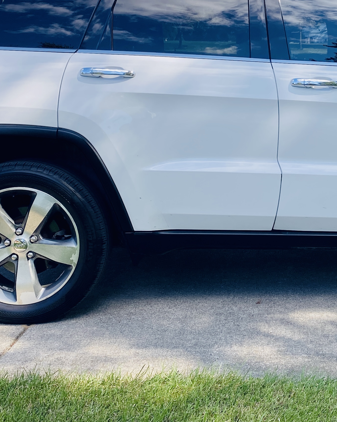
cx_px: 307
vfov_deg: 30.7
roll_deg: +0.3
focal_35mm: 60
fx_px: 748
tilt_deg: -4.8
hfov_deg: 24.6
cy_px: 88
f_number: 1.8
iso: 32
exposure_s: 1/864
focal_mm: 4.25
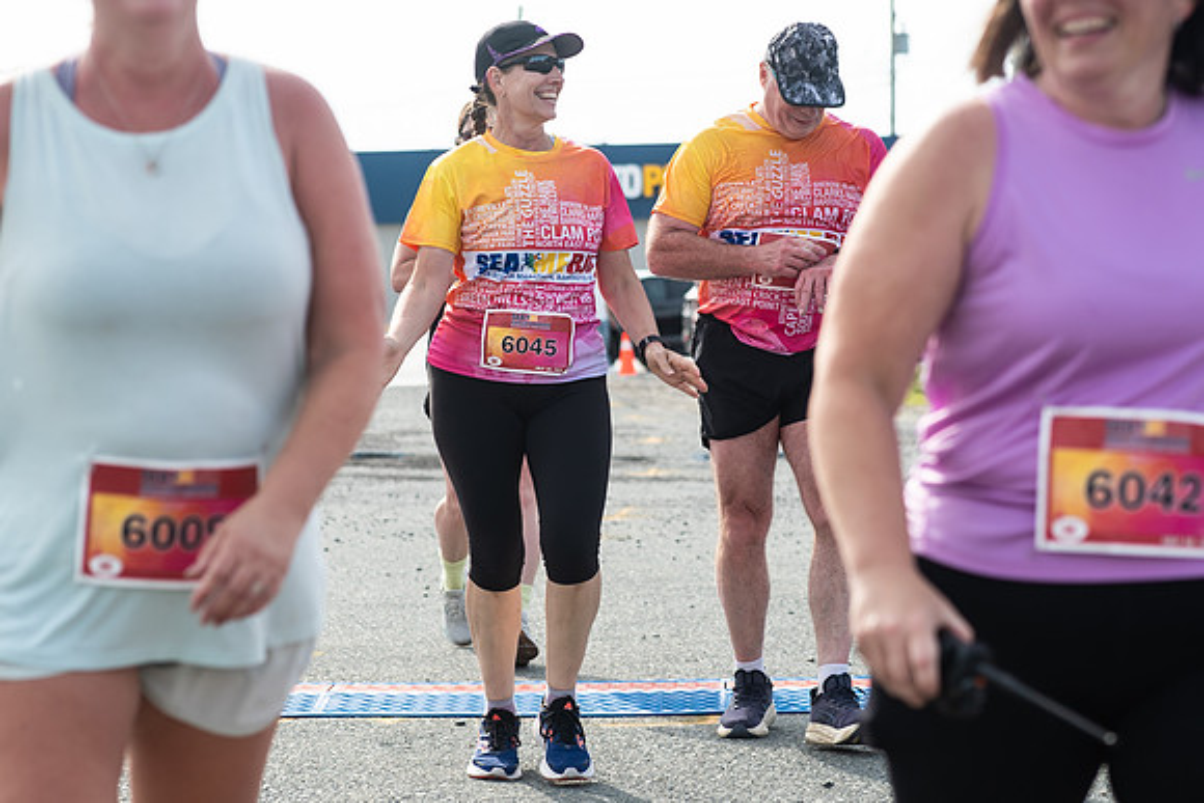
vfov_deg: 12.4
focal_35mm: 111
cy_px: 277
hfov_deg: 18.5
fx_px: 3700
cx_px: 521
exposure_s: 1/1250
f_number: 4.5
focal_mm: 70
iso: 250
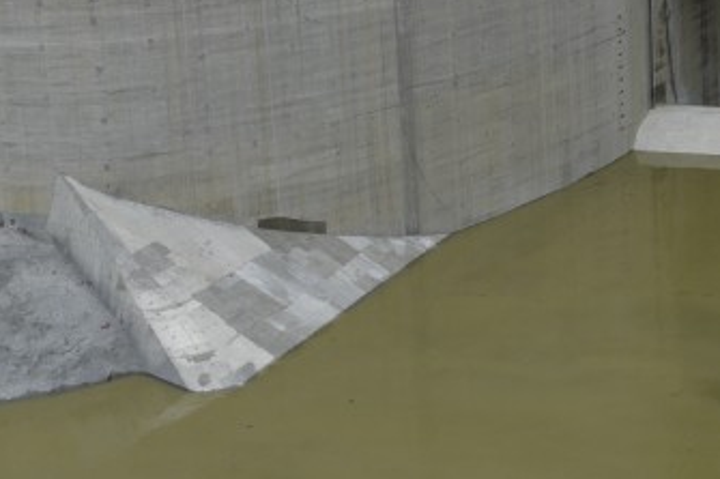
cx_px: 847
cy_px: 72
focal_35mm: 100
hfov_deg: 19.3
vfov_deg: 13.6
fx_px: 1999
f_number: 9
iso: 100
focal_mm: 34
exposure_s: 1/400
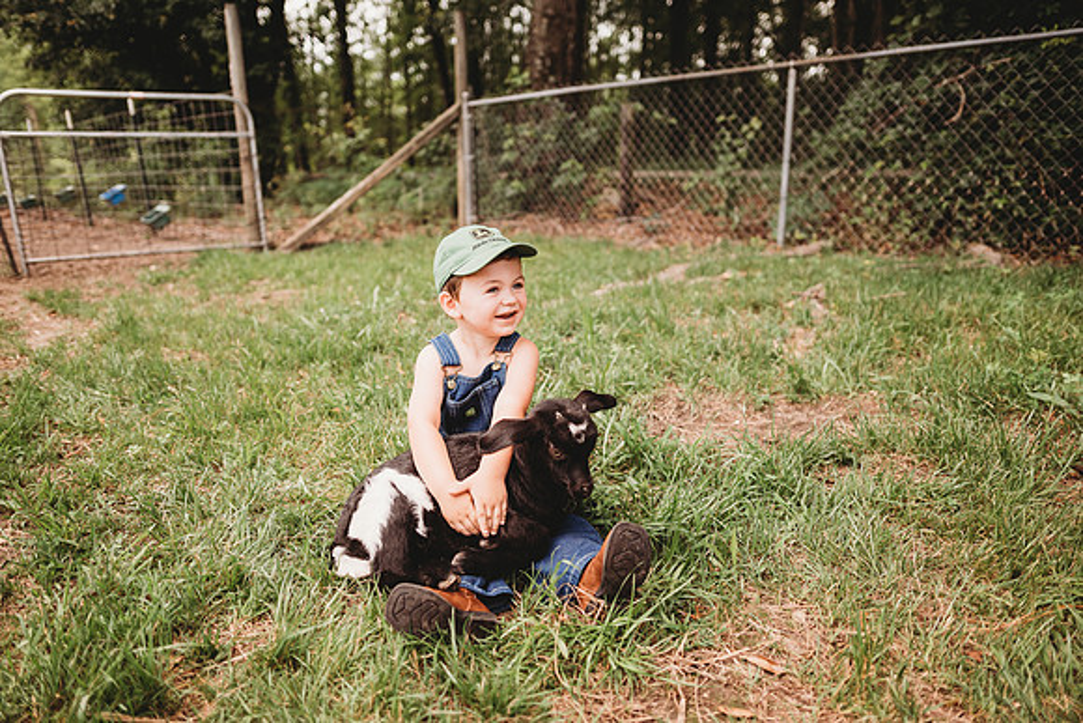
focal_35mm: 24
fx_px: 722
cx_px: 542
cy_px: 362
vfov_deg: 53.2
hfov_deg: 73.7
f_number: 2.2
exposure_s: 1/400
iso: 100
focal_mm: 24
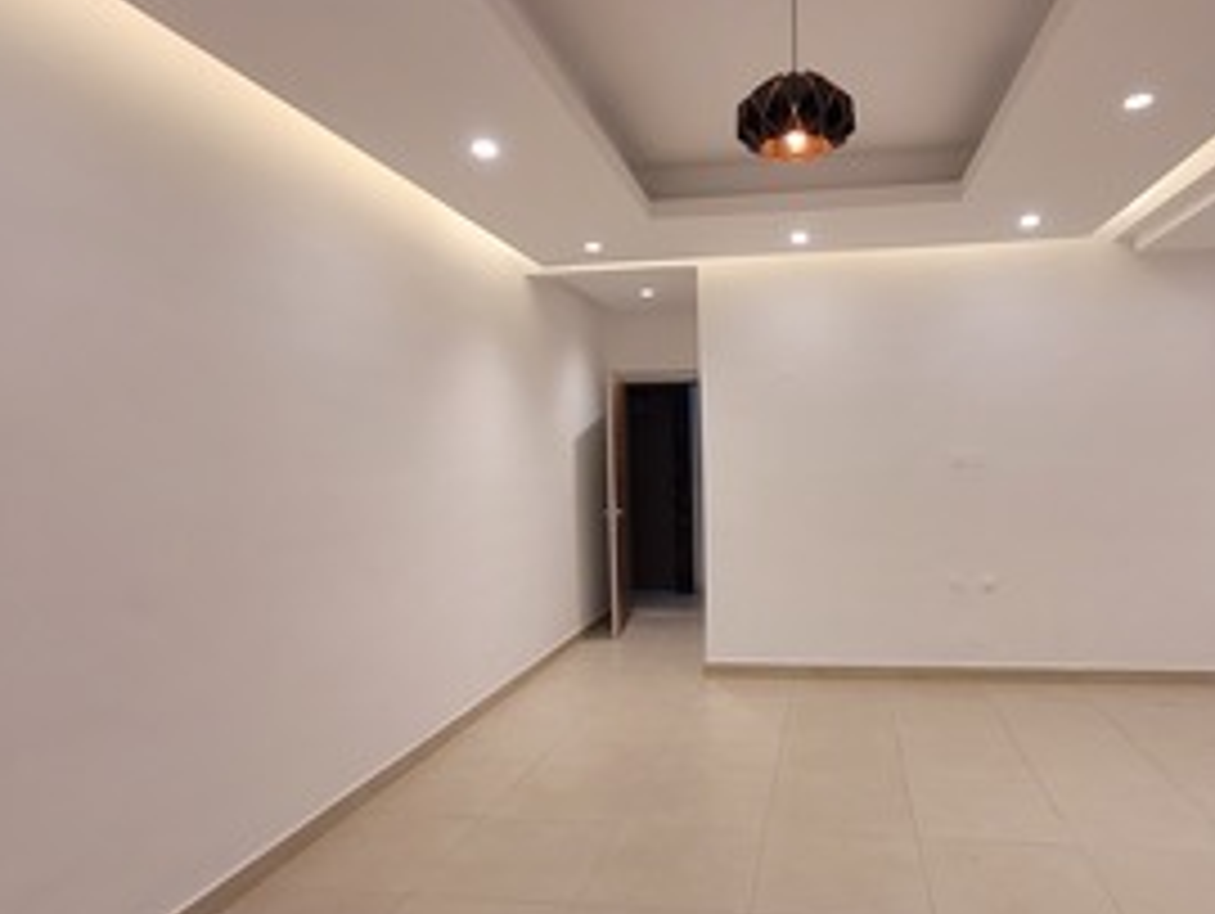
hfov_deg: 75.6
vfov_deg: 61.1
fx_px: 773
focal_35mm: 22
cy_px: 475
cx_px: 718
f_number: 2.2
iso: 80
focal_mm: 1.74
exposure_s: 1/50
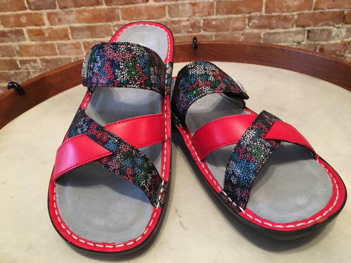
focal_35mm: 29
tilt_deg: -33.2
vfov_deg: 48.2
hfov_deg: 61.7
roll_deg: +5.0
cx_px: 176
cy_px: 132
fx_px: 294
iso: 200
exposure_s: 1/24
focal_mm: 4.15
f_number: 2.2
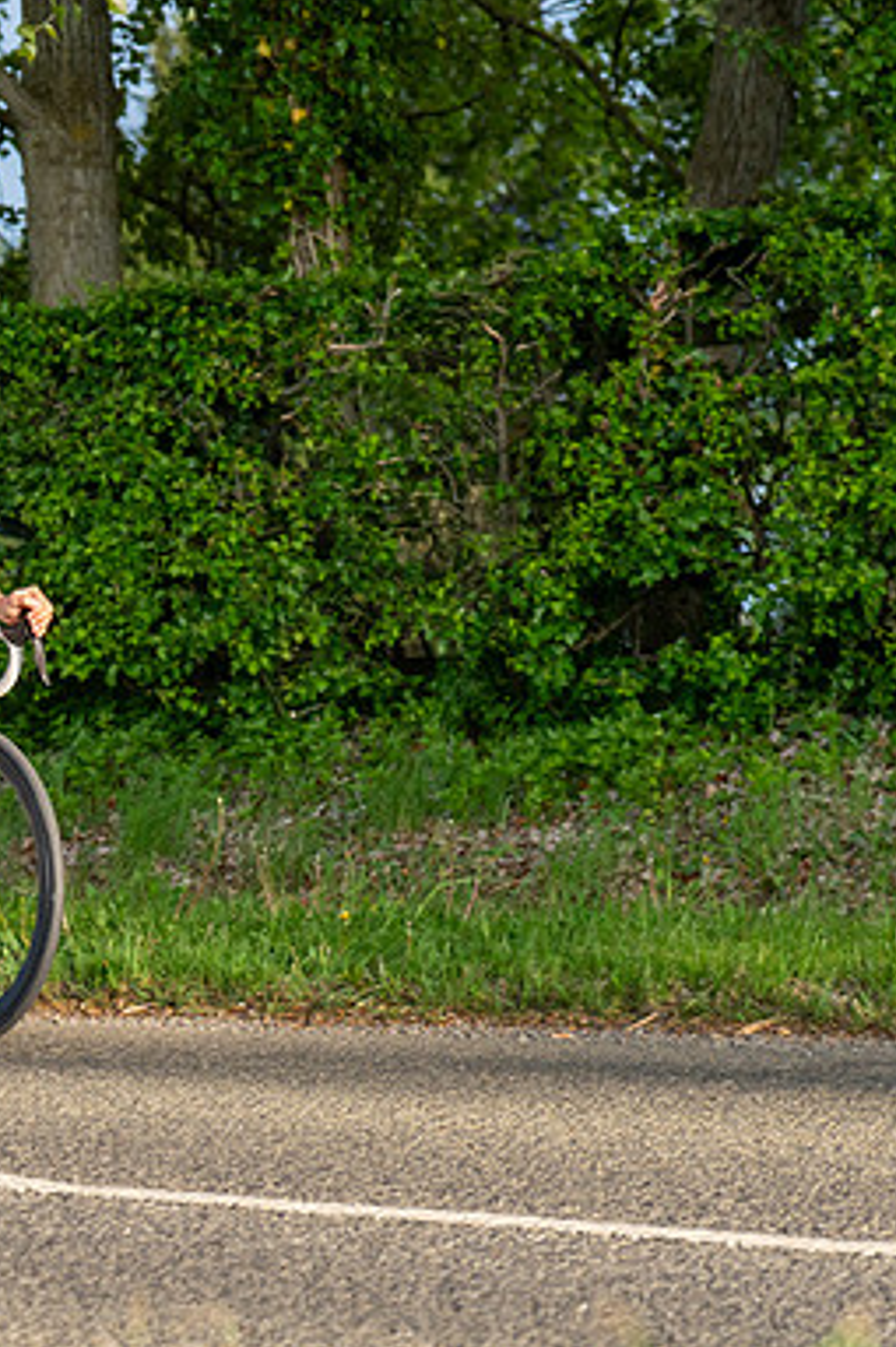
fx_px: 5530
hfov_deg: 9.2
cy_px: 577
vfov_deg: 13.9
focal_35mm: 148
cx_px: -54
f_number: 4
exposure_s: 1/1000
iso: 800
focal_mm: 70
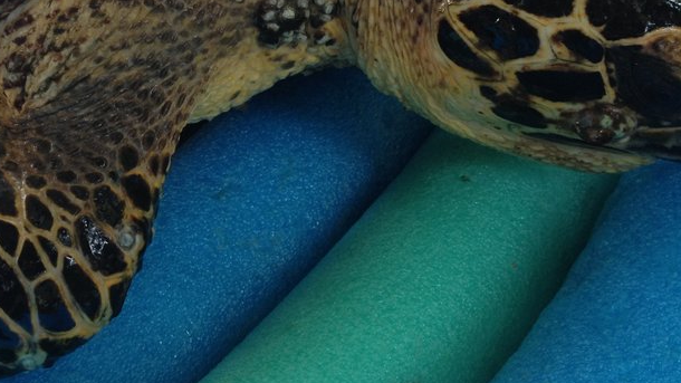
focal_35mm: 64
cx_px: 236
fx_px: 1156
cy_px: -4
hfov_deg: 32.6
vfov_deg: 18.3
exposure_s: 1/24
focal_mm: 4.28
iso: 50
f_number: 2.4
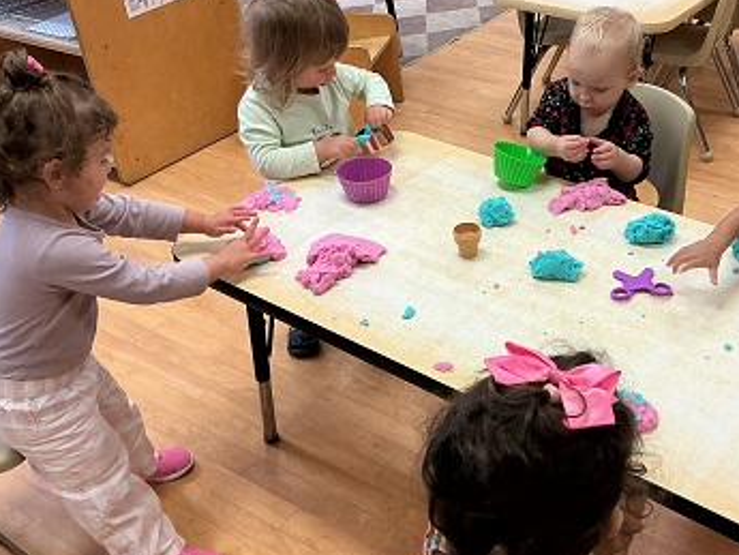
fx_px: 897
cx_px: 529
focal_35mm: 42
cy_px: 286
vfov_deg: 34.4
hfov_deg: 43.7
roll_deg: +1.7
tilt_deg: -34.7
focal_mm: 3
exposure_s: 1/60
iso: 80
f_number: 1.8
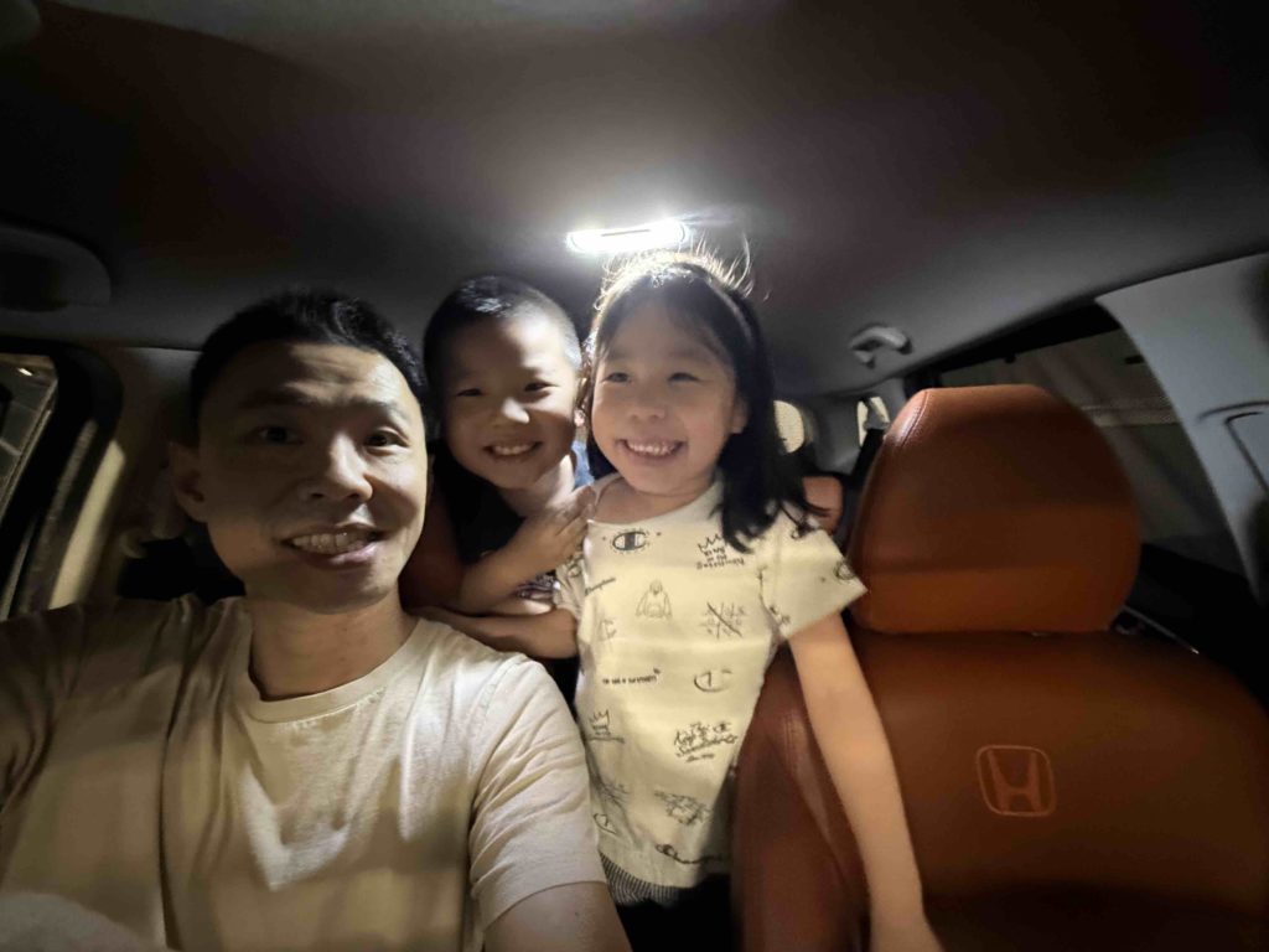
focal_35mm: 14
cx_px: 634
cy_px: 476
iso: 1000
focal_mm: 2.22
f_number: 2.2
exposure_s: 1/15
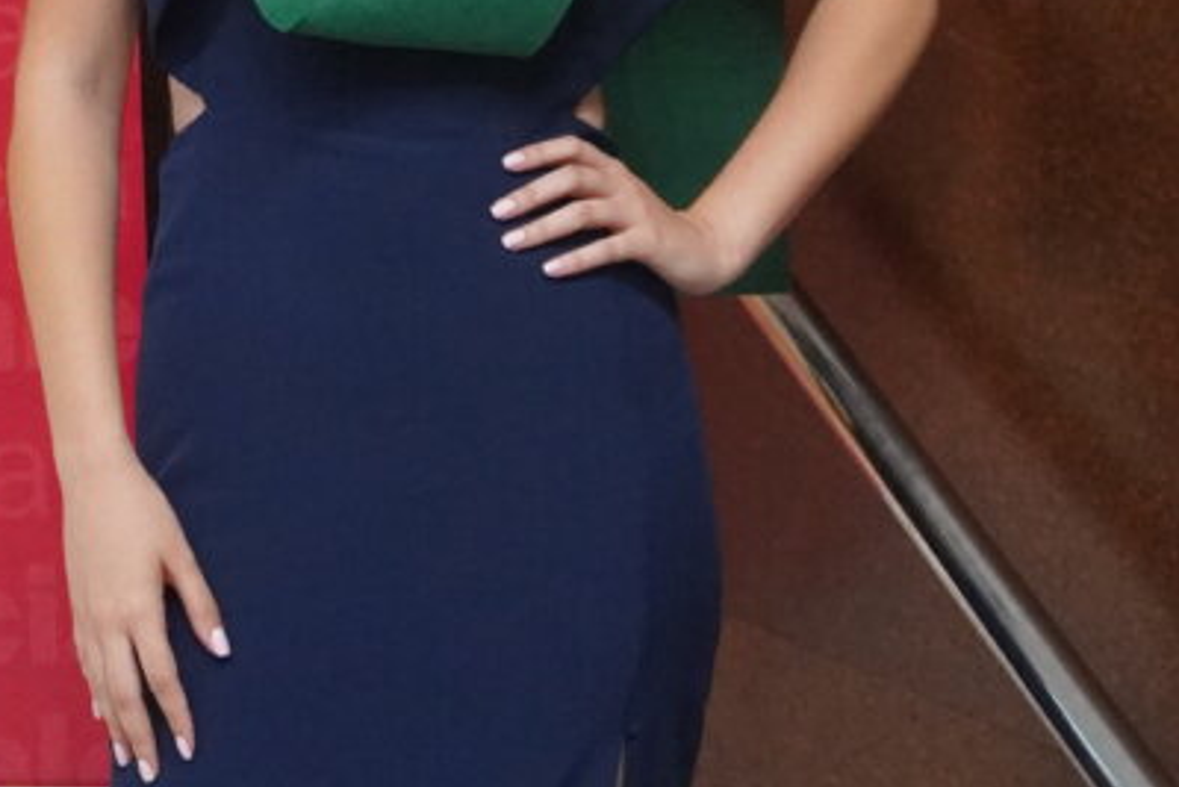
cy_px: -337
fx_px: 3145
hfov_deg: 21.1
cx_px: 289
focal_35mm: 96
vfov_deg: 13.5
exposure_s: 1/160
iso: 3200
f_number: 4
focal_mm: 20
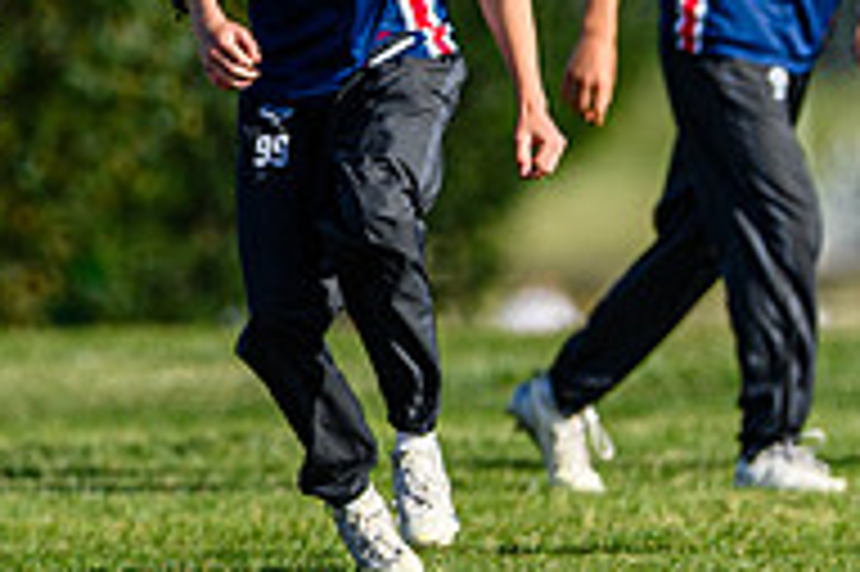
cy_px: 262
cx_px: -218
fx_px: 47927
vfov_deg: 0.7
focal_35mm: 2008
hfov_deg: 1.0
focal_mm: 400
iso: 100
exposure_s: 1/2000
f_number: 3.2
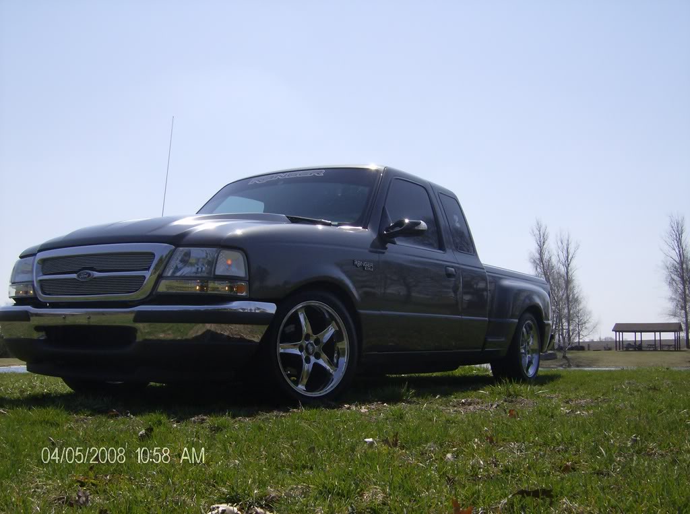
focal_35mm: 38
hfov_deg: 49.1
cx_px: 345
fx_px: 756
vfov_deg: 37.6
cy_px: 257
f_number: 4.8
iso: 100
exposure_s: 1/1025
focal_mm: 6.4
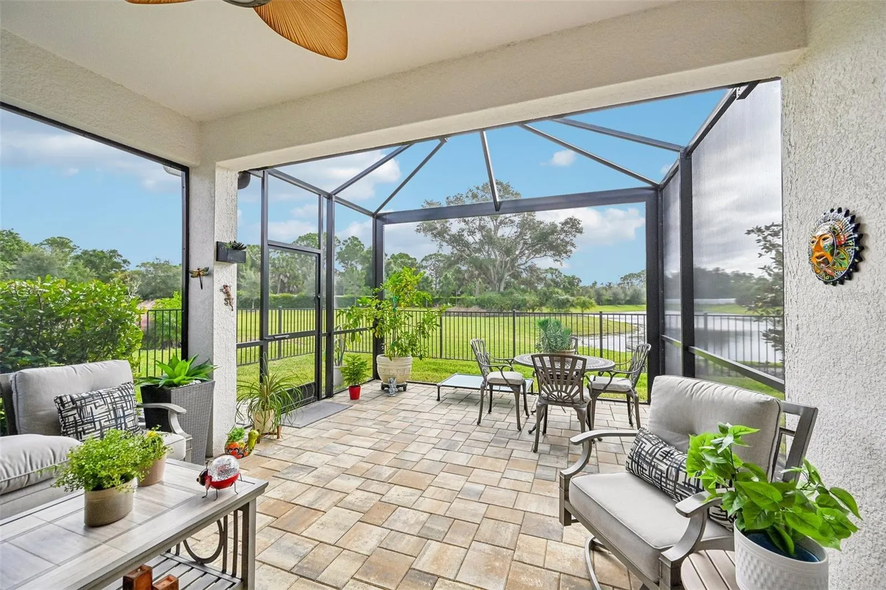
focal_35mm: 14
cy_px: 295
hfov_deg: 104.3
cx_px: 443
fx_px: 344
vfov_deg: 81.2
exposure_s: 1/500
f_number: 8
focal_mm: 14
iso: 400
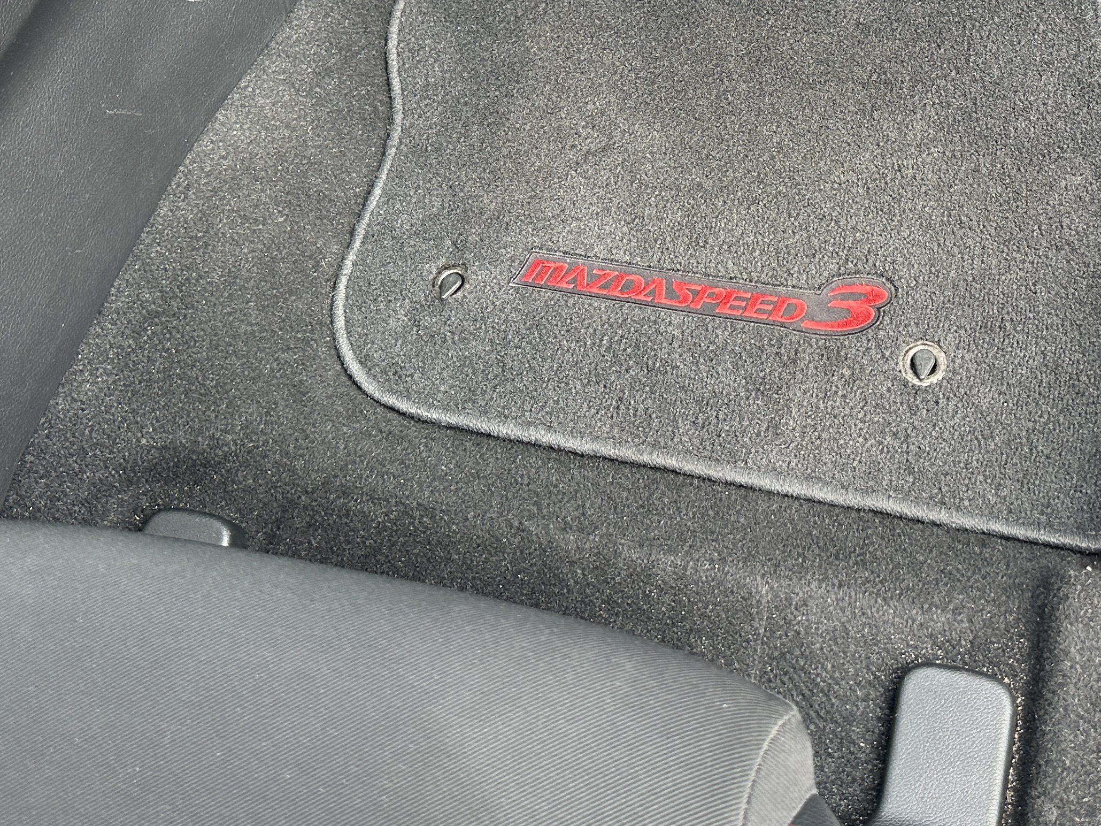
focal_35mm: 47
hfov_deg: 40.1
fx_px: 1495
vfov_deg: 29.6
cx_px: 702
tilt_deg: -54.0
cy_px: 78
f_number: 1.78
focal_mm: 6.86
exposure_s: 1/121
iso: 100
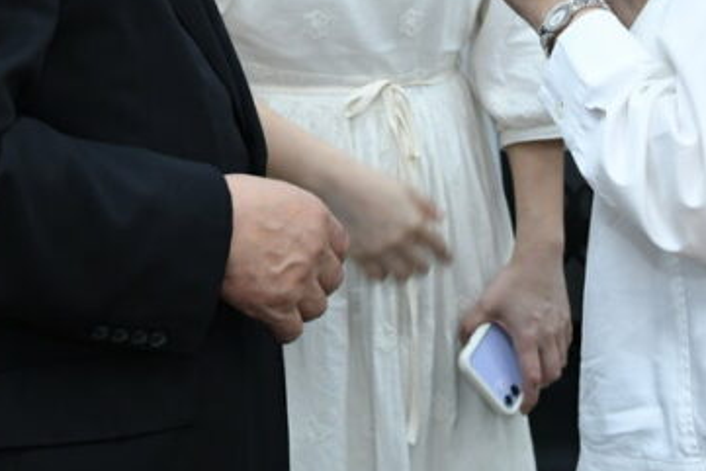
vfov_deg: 11.2
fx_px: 2335
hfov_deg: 17.2
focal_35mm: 119
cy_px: -185
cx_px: 413
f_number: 4.5
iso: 1250
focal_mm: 42
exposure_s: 1/200
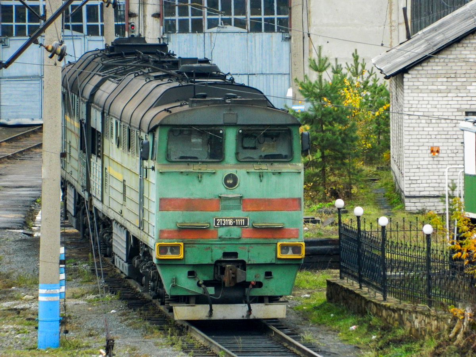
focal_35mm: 465
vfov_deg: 3.2
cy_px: 178
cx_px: 238
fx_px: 6394
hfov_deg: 4.3
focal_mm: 83.7
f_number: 5.7
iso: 400
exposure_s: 1/60
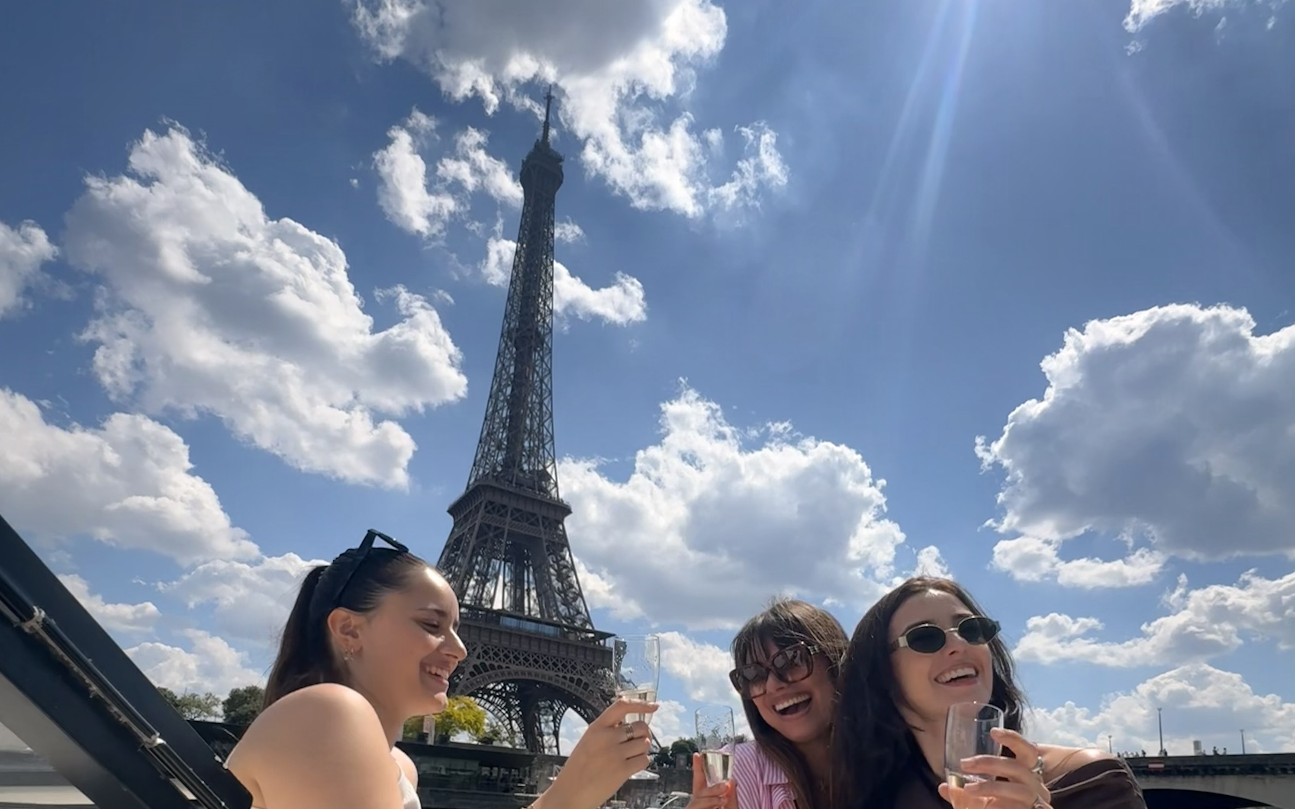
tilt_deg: +14.4
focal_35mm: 20
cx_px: 645
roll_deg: -2.2
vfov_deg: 54.5
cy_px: 674
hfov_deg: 85.1
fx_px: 706
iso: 50
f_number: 2.2
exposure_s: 1/3546
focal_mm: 2.22
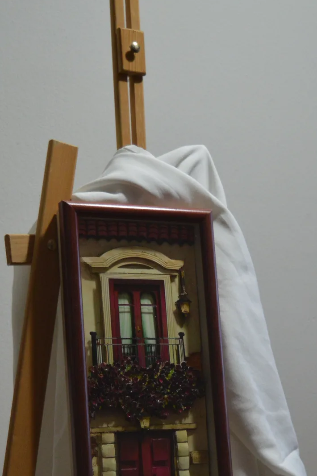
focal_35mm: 86
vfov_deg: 23.4
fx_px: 1137
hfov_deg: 15.8
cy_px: 363
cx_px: 198
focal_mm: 34
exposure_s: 1/15
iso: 1400
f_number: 4.5
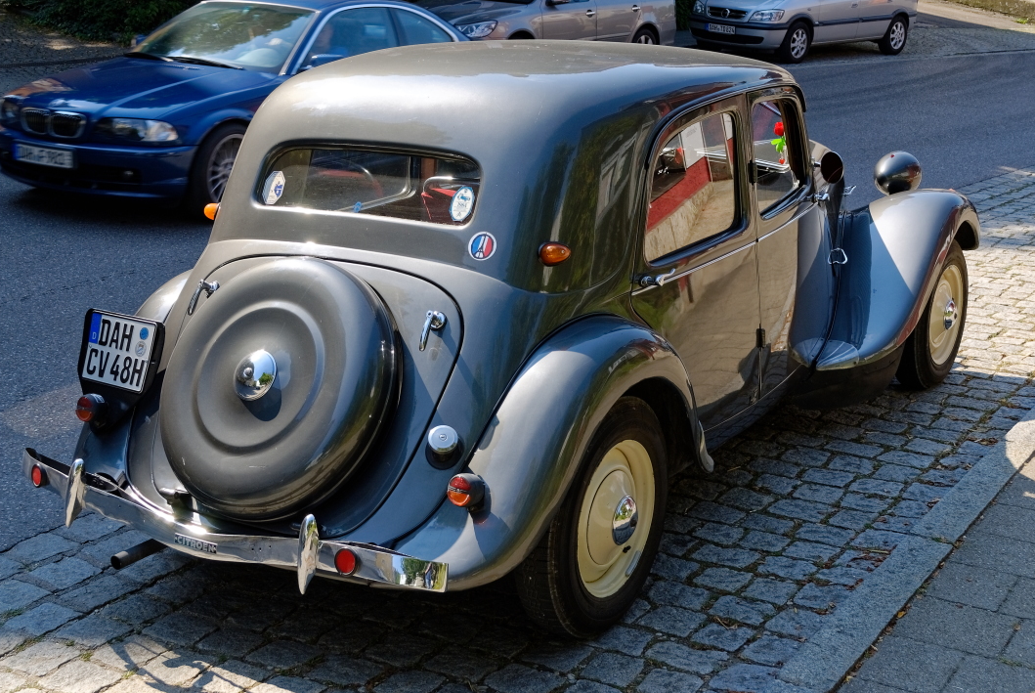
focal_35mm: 51
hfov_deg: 38.8
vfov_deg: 26.5
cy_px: 312
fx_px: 1468
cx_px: 517
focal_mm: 30
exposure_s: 1/125
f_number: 8
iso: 110
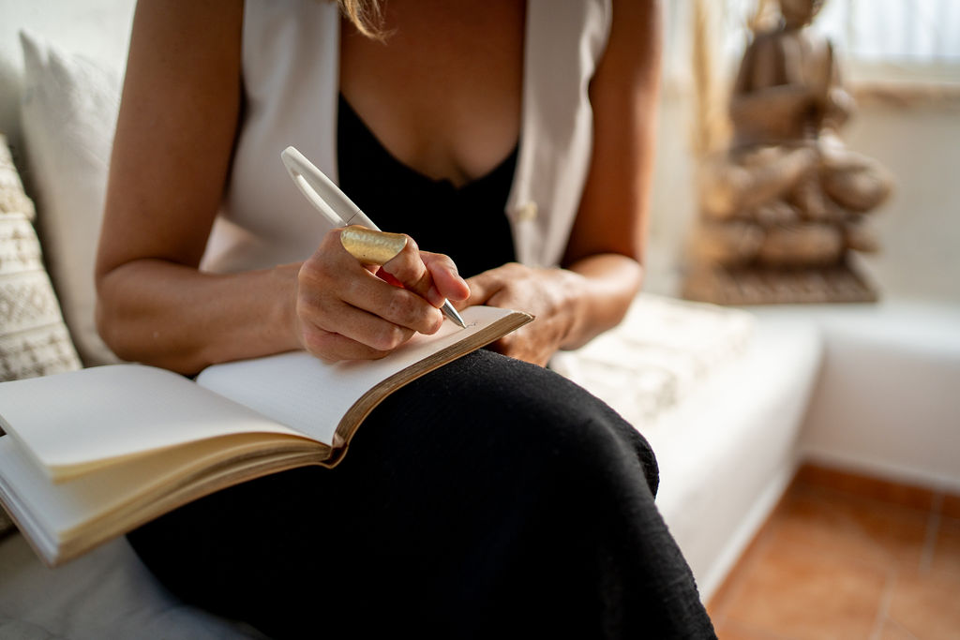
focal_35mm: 35
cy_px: 320
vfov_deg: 37.9
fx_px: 933
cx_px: 480
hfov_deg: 54.4
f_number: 2
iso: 400
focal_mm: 35
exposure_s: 1/3200
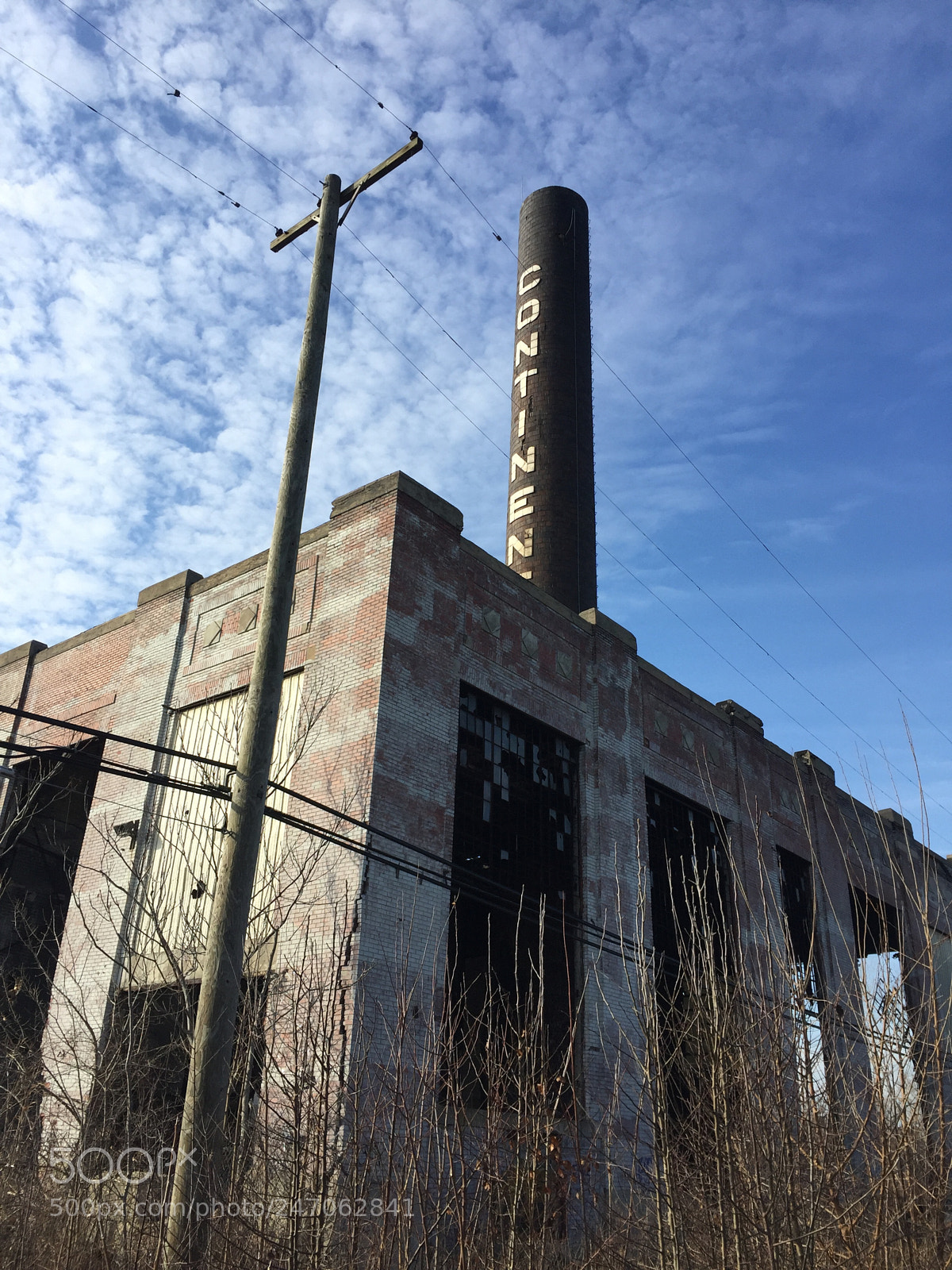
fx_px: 1063
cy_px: 635
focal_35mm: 29
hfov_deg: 48.2
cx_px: 476
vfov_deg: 61.7
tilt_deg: +25.9
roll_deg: -3.4
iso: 32
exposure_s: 1/1522
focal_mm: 4.15
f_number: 2.2
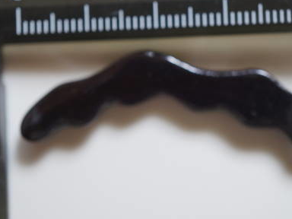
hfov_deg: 27.0
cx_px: 159
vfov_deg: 20.4
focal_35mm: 72
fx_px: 607
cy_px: 97
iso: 500
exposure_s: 1/60
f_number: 4
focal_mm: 30
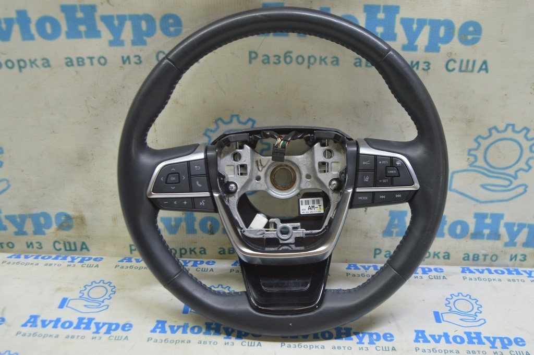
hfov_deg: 46.4
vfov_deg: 31.8
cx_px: 267
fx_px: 622
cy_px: 178
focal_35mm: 42
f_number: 5.6
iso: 400
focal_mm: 28
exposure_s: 1/20
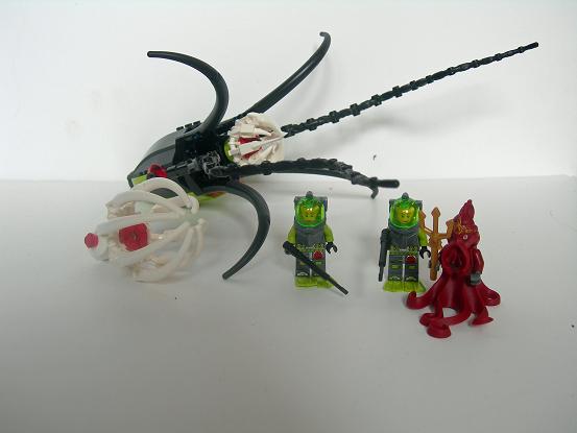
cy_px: 216
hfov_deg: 45.8
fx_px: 684
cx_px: 288
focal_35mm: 41
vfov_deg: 35.1
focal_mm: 8.5
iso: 50
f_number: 2.9
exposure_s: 1/5.5
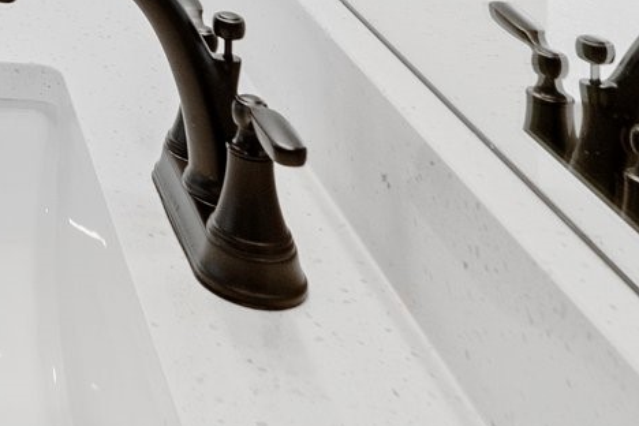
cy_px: -436
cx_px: -343
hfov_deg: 22.5
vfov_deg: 15.1
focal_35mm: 72
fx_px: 1281
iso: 320
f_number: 9
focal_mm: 16.5
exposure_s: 1/13
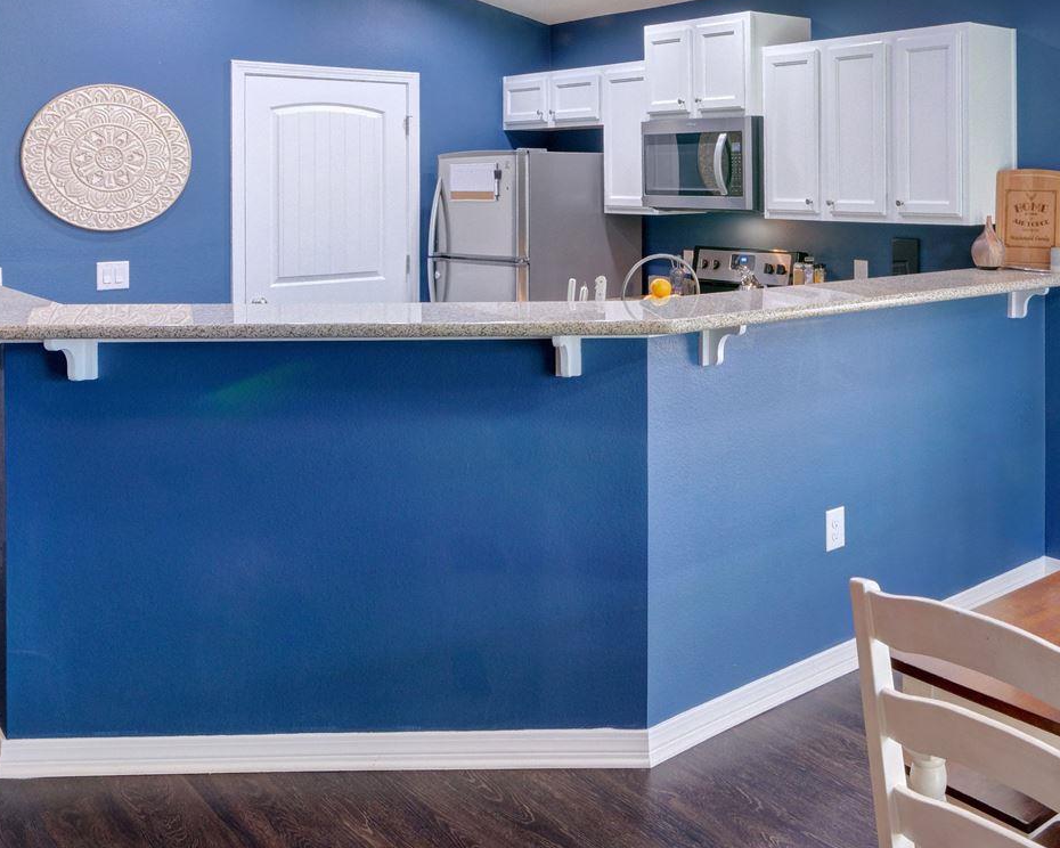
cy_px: 162
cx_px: 841
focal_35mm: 34
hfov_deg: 49.8
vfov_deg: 41.3
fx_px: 1068
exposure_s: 1/30
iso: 400
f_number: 9
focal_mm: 11
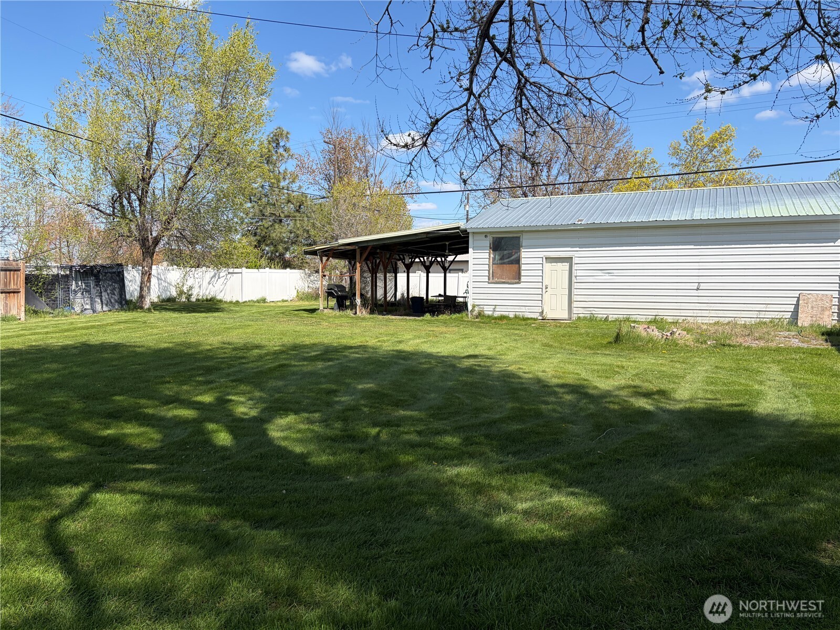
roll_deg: -0.2
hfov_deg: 67.3
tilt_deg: -2.3
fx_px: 631
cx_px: 420
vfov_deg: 53.1
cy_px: 315
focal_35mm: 26
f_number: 1.6
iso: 50
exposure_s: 1/3448
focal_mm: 5.96
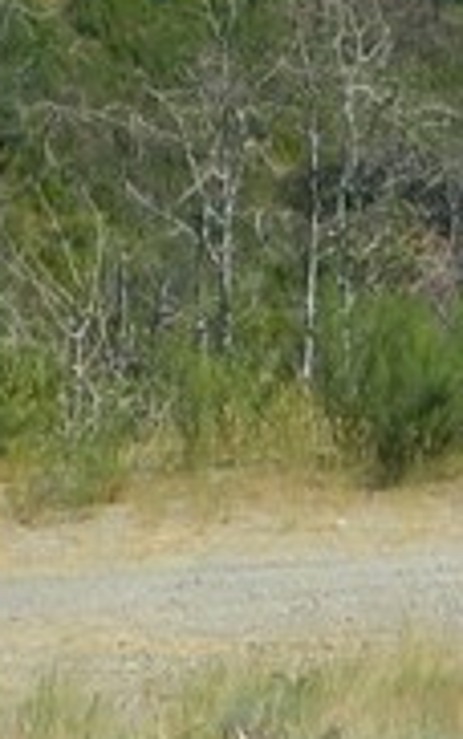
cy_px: -321
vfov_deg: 8.4
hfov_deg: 5.4
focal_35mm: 245
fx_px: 4939
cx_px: 142
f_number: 9.8
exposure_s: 1/160
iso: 80
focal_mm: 7.3
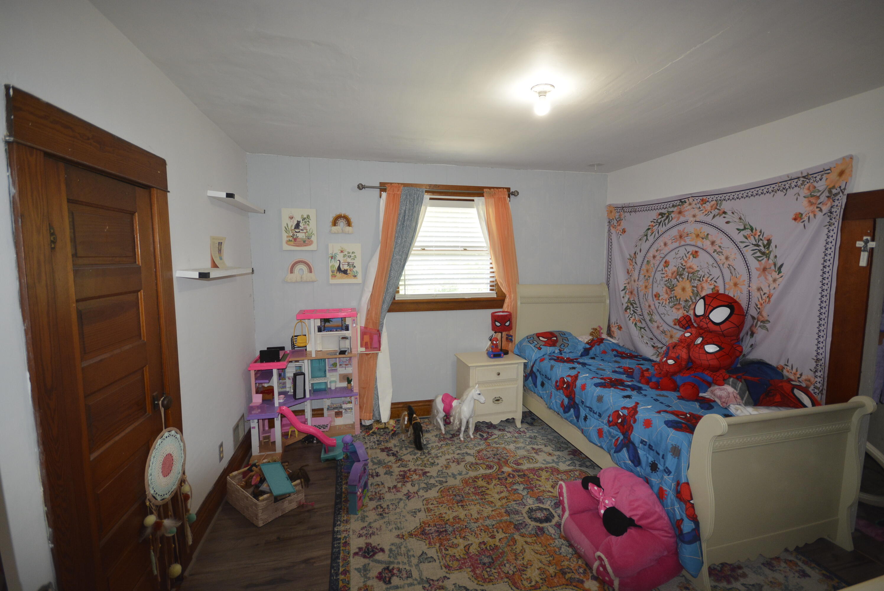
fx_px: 369
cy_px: 296
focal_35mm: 15
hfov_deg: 100.3
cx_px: 442
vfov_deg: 77.4
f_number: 4
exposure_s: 1/60
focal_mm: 10
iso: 800
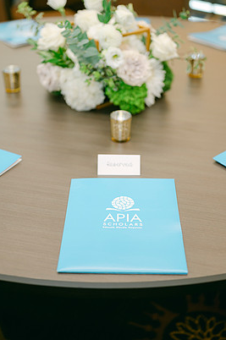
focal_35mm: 56
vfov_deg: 35.6
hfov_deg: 24.1
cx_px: 116
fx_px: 529
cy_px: 151
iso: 640
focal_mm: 50
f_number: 2
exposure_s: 1/125
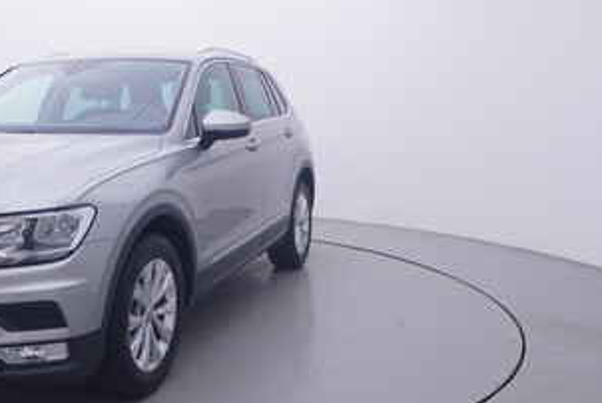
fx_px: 685
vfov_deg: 32.6
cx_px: 123
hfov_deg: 45.1
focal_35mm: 41
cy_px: 151
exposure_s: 1/80
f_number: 5
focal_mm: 15
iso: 200
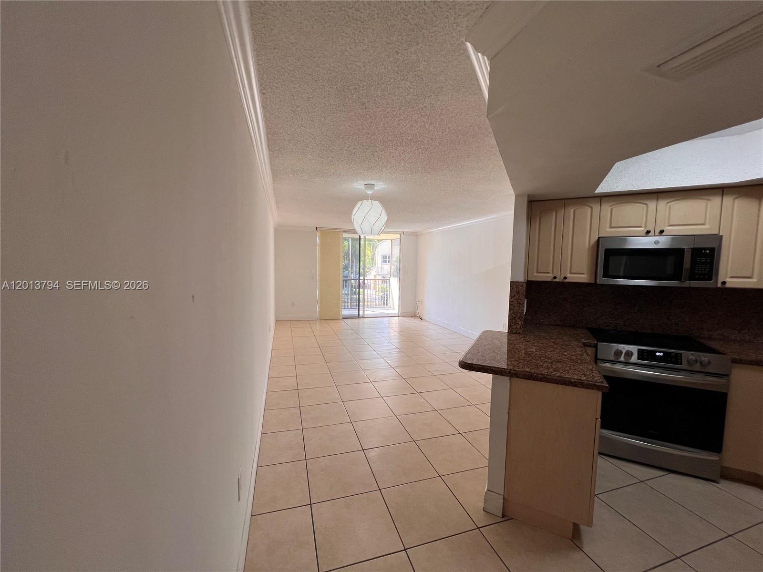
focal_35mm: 13
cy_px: 286
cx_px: 382
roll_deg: -0.6
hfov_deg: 106.2
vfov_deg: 89.9
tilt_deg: -4.0
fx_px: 287
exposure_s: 1/120
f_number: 1.8
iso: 50
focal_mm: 1.57
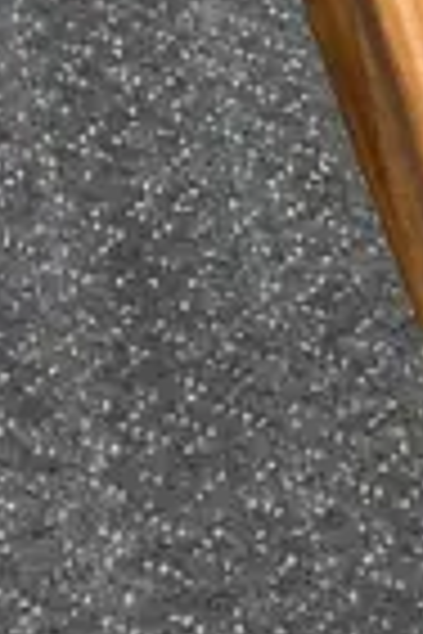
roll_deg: -2.4
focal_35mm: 196
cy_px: 652
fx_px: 3454
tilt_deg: -41.5
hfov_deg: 6.1
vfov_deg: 10.4
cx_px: 1580
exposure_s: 1/100
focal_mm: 4.25
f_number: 1.8
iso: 80
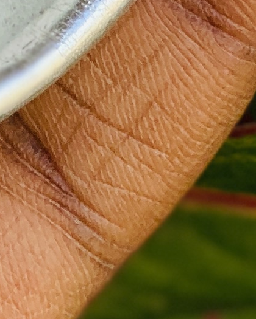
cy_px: -528
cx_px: -354
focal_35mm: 390
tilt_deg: -28.6
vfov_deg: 4.8
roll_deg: -2.5
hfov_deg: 3.9
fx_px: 3694
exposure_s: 1/176
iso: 16
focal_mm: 6
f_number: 2.4
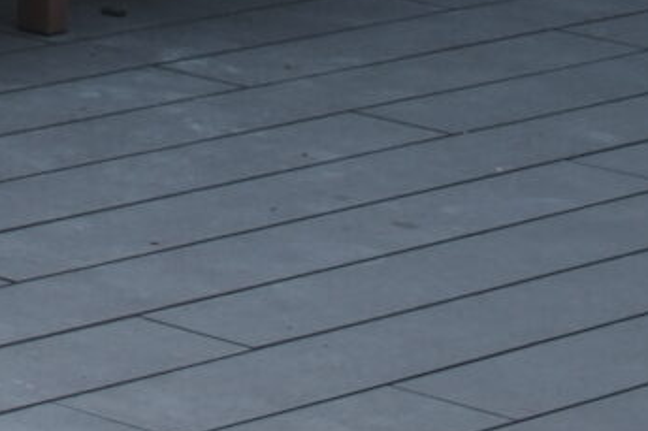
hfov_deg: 6.9
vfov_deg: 5.1
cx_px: -1646
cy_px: -906
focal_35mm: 253
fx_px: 4552
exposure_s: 1/30
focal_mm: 22.4
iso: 80
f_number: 2.8
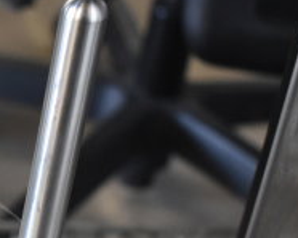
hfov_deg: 14.4
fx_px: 1099
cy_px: 192
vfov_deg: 12.3
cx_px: -154
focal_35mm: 125
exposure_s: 1/40
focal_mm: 27
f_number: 4
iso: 1800
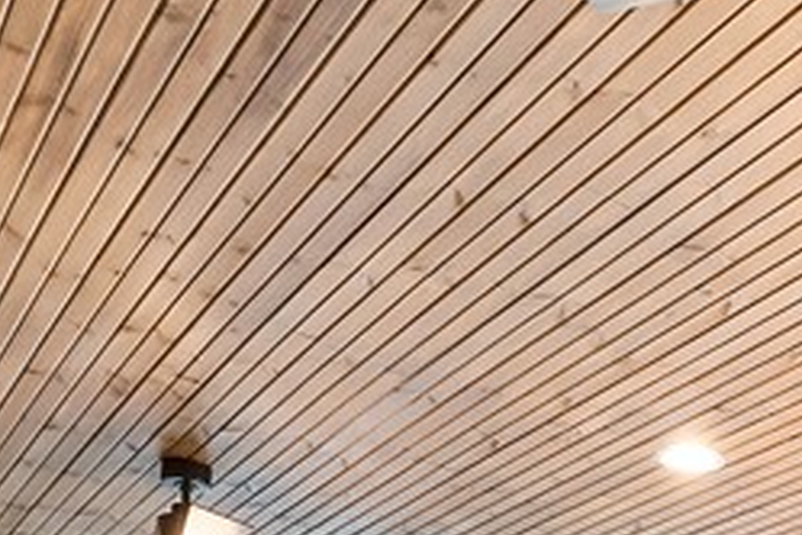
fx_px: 1359
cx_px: 747
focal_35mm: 61
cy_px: 973
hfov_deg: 31.1
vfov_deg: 17.7
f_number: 8
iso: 800
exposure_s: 1/3
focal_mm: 14
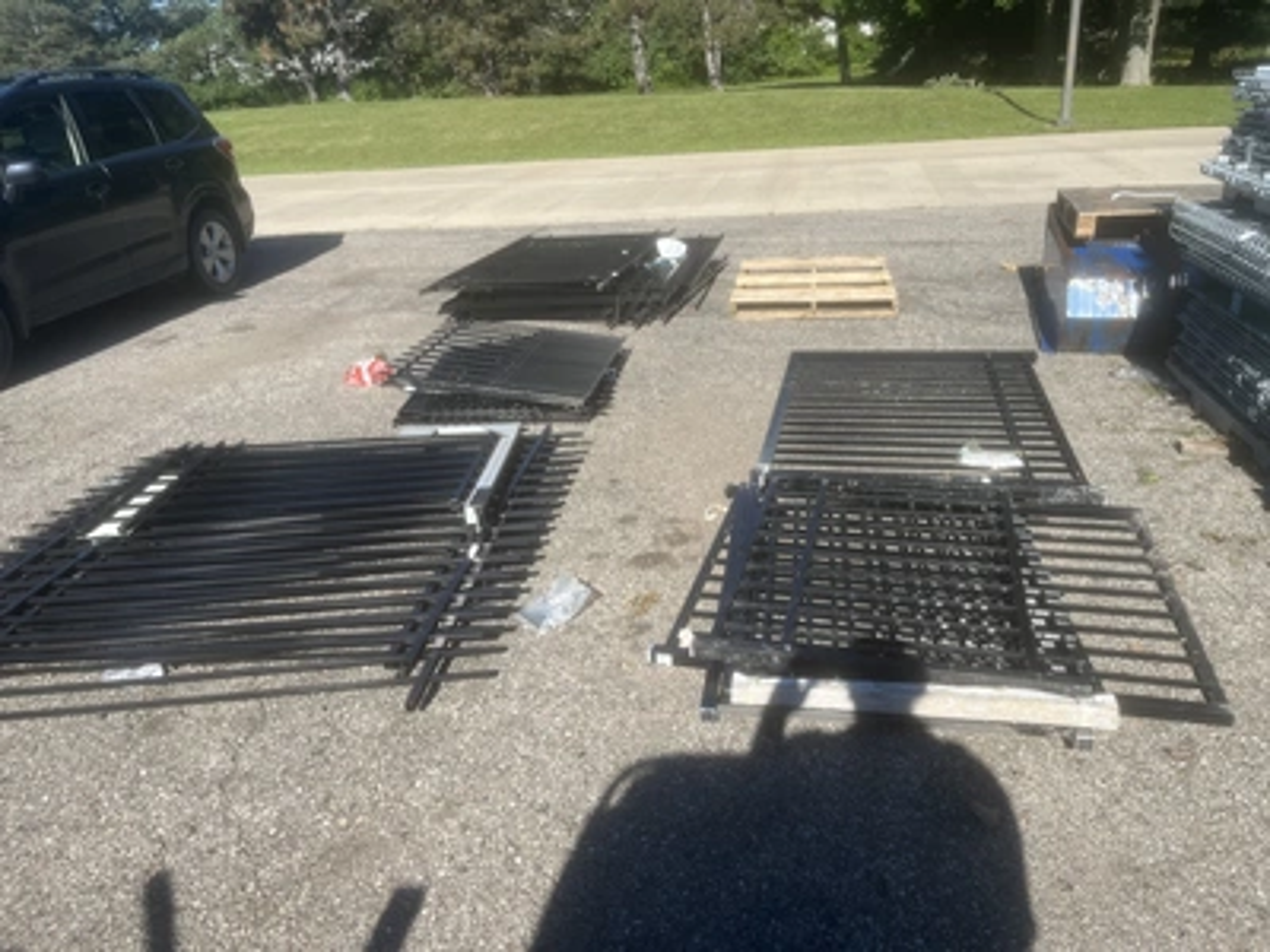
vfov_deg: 53.1
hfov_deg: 67.3
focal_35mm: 26
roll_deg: +3.6
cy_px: 476
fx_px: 954
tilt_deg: -23.7
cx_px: 635
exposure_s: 1/2825
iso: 50
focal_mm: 5.1
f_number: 1.6
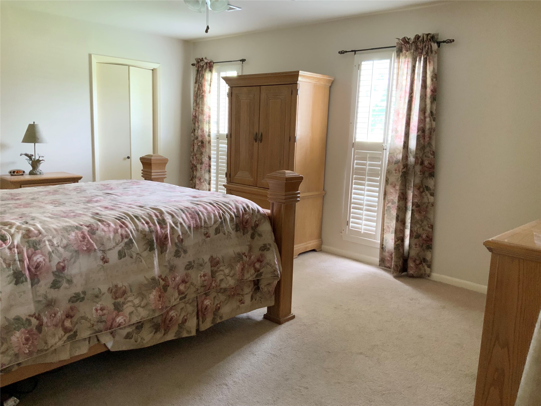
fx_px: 453
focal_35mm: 29
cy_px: 203
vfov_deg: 48.2
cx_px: 270
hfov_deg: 61.7
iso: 200
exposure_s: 1/60
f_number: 1.8
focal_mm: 3
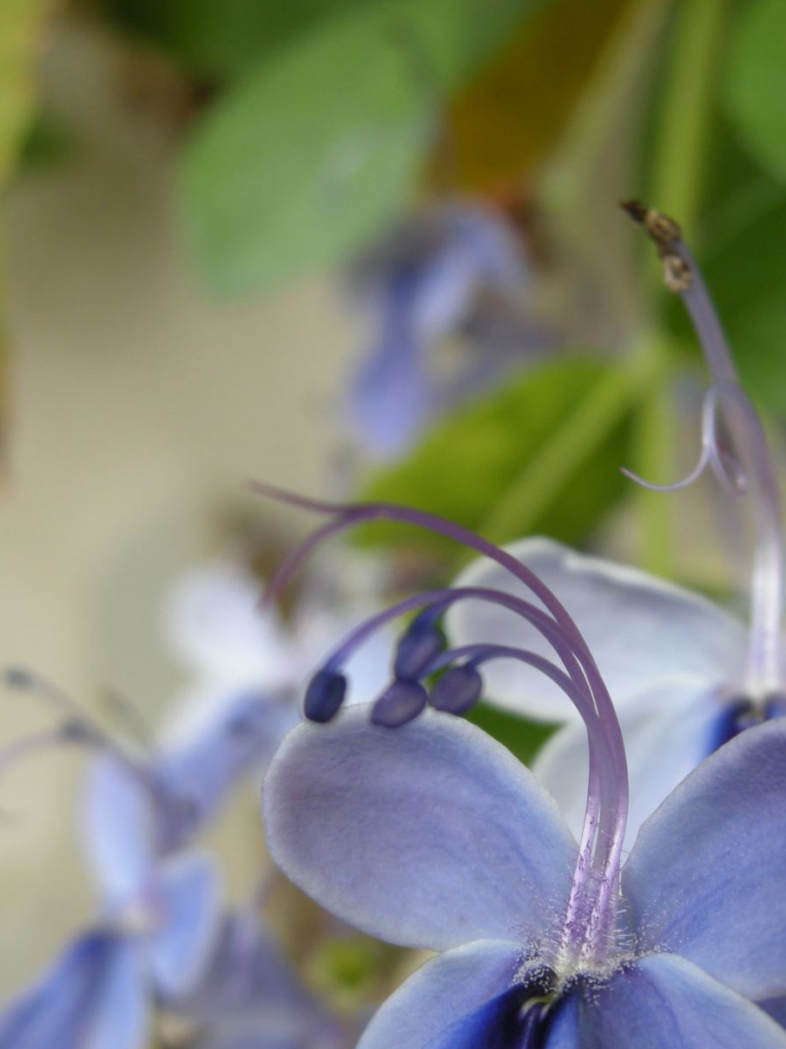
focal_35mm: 58
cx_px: 474
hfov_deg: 25.2
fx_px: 1756
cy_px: 666
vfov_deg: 33.0
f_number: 3
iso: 64
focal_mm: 7.5
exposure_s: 1/85
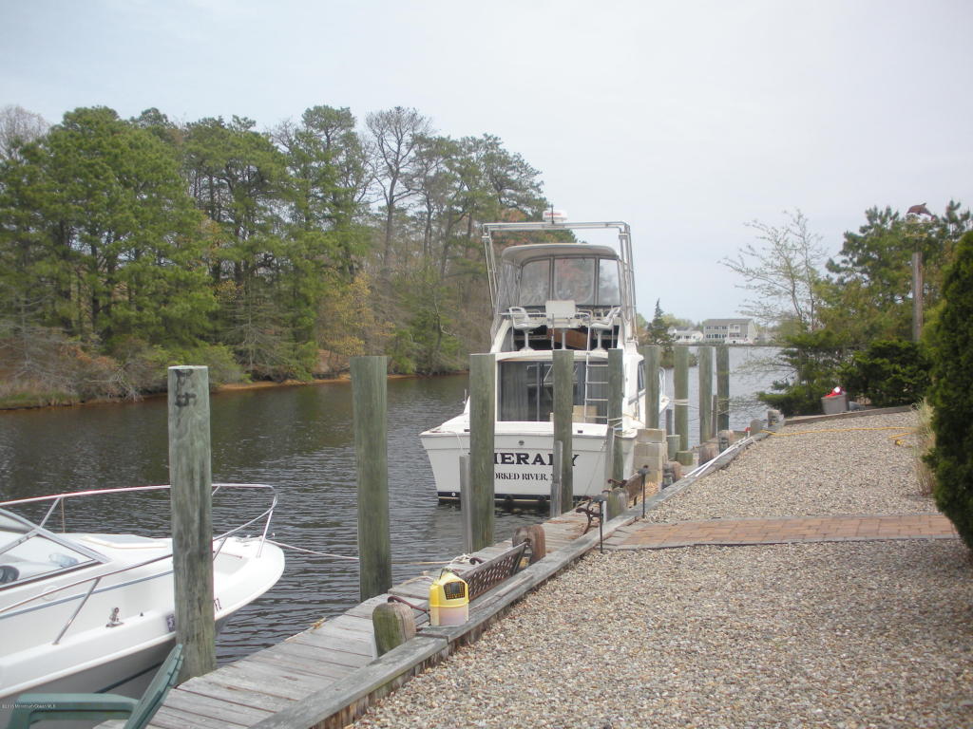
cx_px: 486
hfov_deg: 52.6
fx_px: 984
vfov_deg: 40.7
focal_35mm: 35
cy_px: 364
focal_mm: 6.3
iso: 92
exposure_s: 1/1012
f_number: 3.5
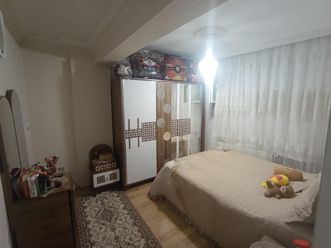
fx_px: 163
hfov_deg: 91.0
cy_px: 123
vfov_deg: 74.7
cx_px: 168
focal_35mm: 17
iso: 320
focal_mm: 1.65
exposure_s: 1/50
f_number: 2.2
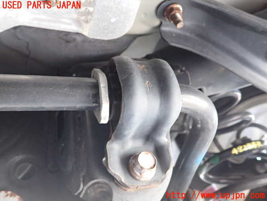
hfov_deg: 60.0
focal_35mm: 30
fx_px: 231
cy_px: 100
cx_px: 134
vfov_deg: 46.8
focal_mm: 5.4
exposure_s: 1/30
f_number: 2.3
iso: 500
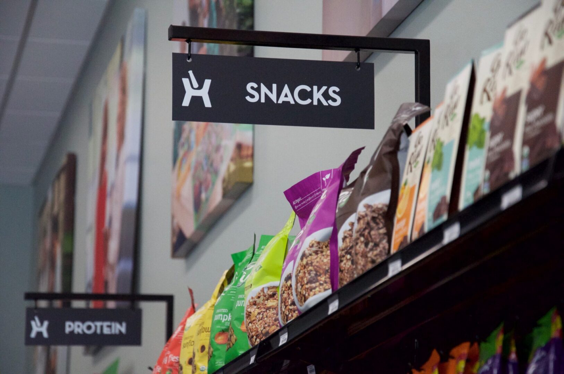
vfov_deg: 10.7
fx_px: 1995
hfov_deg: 16.1
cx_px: 282
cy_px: 187
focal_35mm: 128
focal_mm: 85
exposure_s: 1/160
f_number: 5.6
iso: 3200
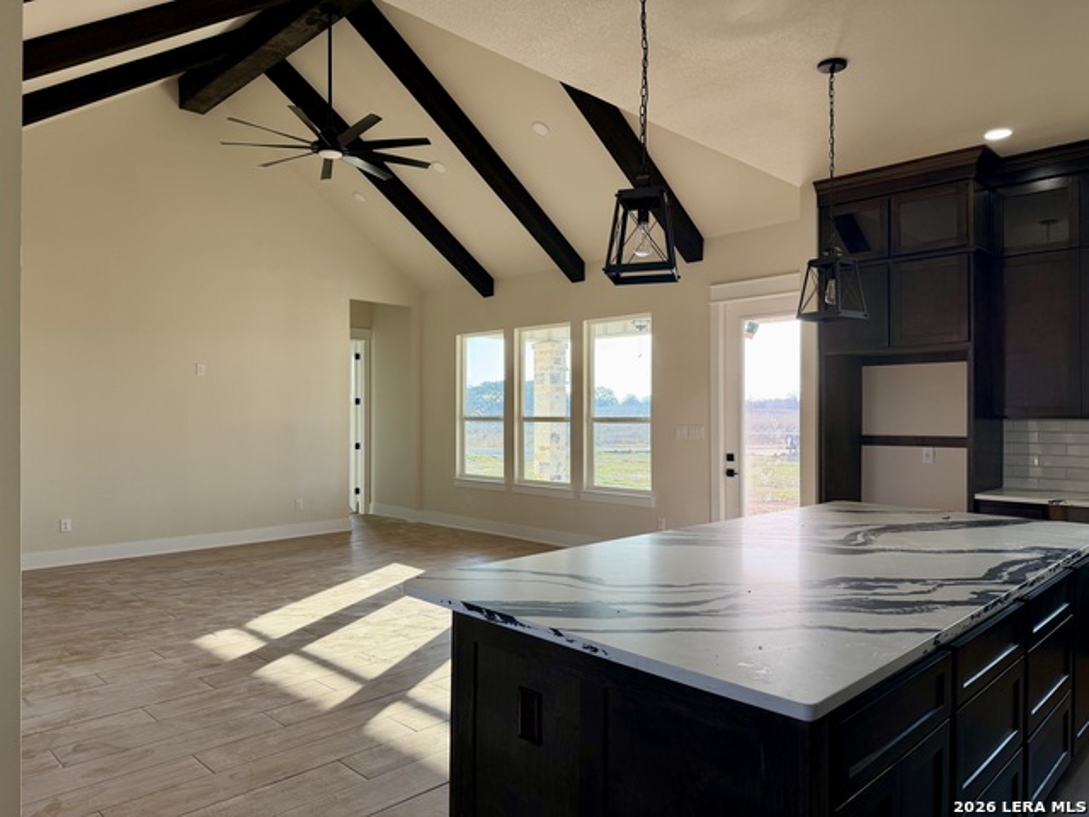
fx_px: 755
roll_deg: +0.6
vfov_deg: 56.8
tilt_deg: +0.0
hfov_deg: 71.6
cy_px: 408
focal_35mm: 24
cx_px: 544
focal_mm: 6.76
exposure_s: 1/593
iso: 100
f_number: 1.78
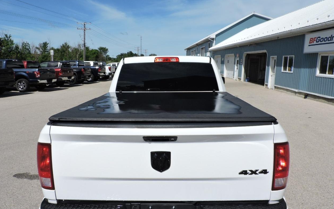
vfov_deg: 47.6
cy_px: 100
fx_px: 237
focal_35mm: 26
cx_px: 165
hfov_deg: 70.4
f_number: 4.2
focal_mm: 4.3
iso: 100
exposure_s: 1/1250
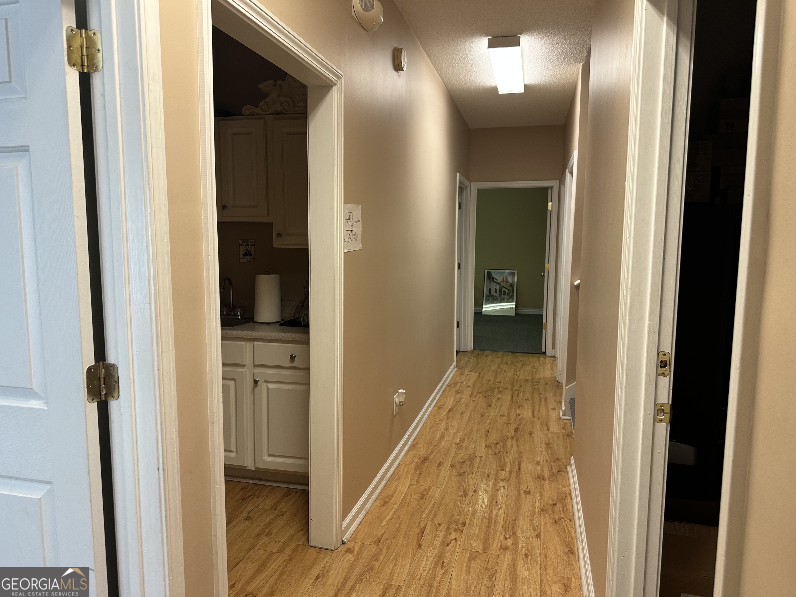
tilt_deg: -6.8
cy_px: 298
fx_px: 552
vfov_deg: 56.8
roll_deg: -0.7
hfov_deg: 71.6
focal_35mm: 24
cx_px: 398
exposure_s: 1/60
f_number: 1.78
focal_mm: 6.86
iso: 125
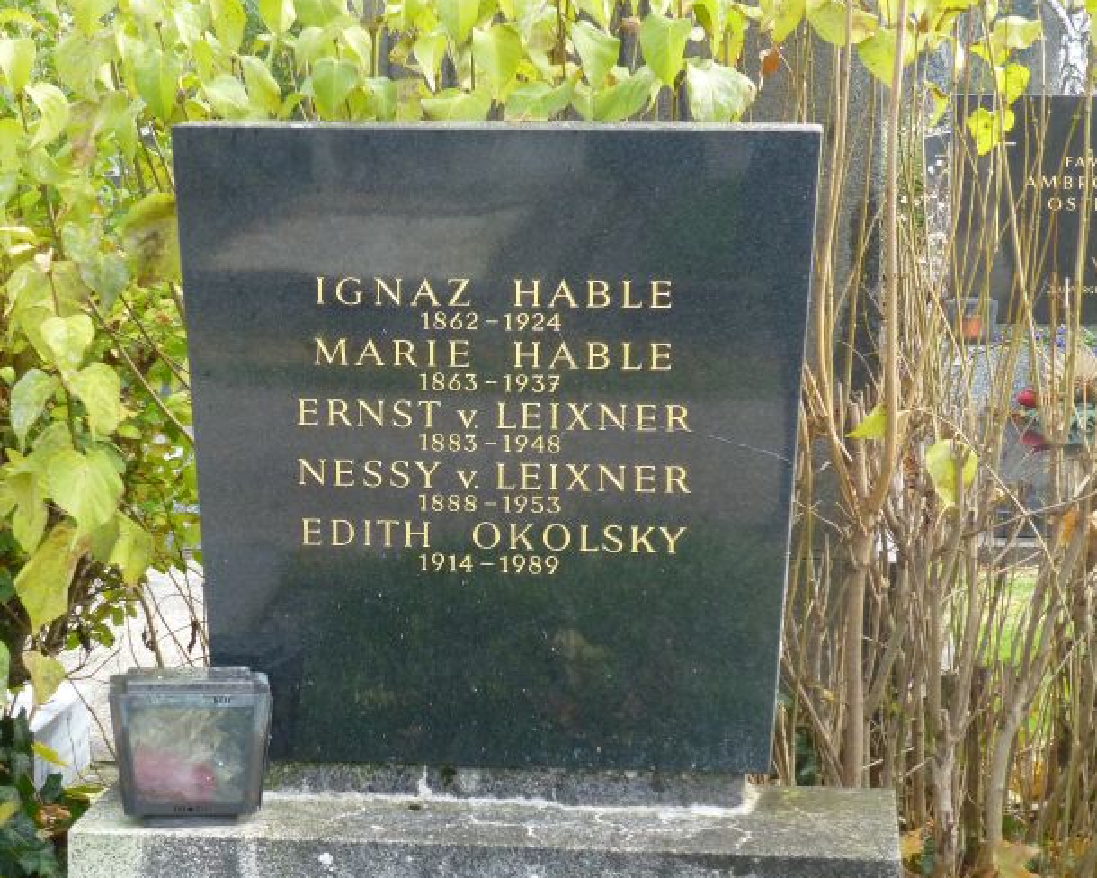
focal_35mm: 96
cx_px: 403
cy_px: 437
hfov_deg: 19.9
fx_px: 3117
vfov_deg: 16.0
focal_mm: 13.3
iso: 400
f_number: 5
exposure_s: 1/125
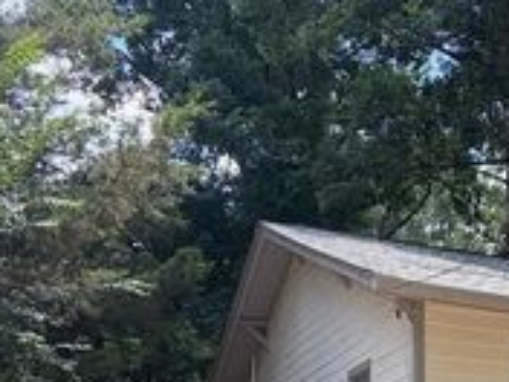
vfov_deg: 19.0
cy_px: 430
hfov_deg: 23.9
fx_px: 1088
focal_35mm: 74
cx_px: 619
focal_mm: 5.96
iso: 50
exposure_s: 1/747
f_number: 1.6
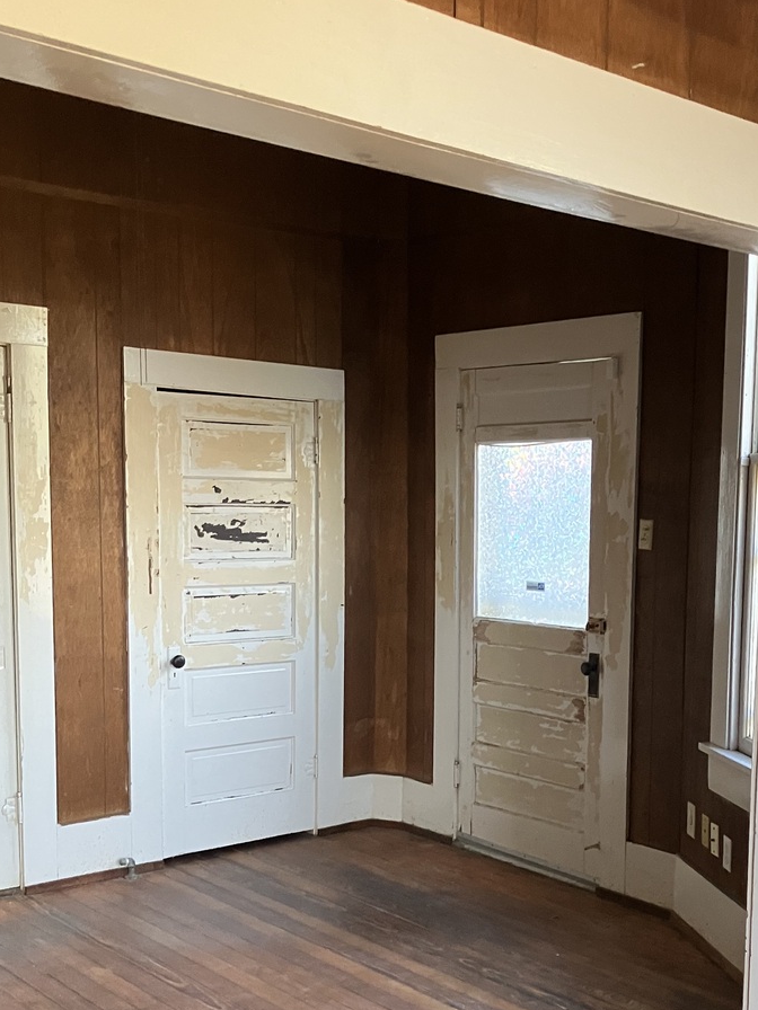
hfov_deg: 31.9
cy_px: 654
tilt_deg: -5.9
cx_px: 515
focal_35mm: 45
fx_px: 1314
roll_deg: -2.0
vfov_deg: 41.6
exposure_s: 1/60
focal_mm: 3.99
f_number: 1.8
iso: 250
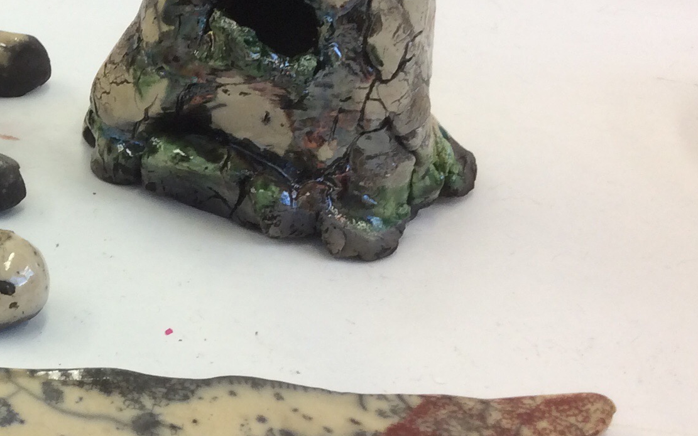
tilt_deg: -32.0
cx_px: -33
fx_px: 1503
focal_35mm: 79
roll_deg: -1.9
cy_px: 221
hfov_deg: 24.7
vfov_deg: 16.5
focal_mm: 3.3
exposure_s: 1/30
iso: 40
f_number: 2.4
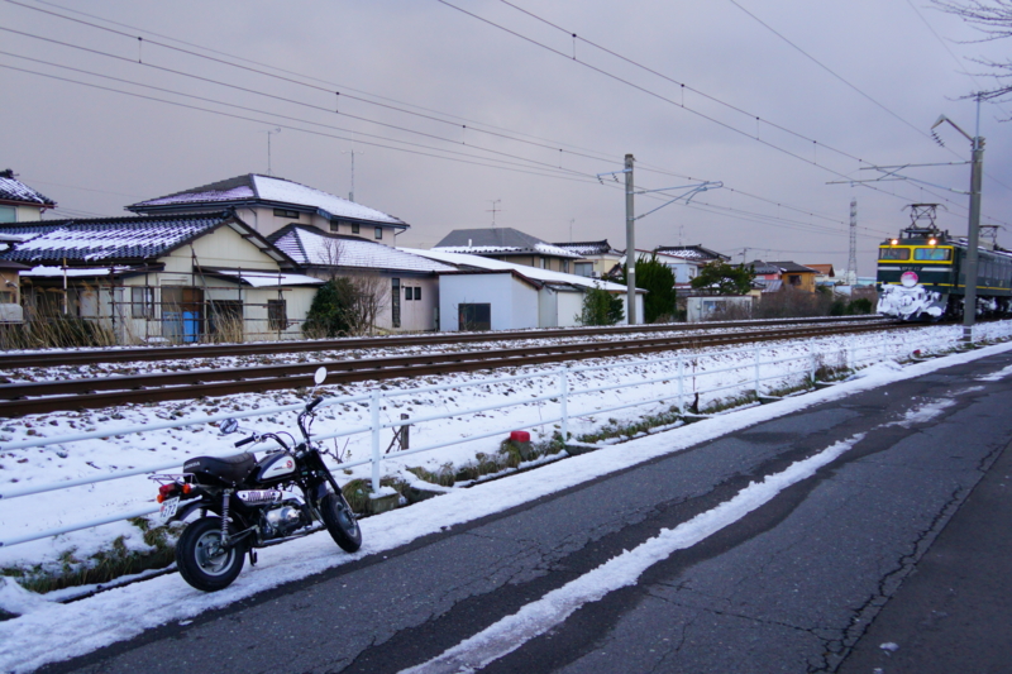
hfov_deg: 60.3
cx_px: 506
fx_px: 871
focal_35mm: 31
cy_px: 337
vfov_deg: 42.3
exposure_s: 1/1000
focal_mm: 21
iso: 1000
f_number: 4
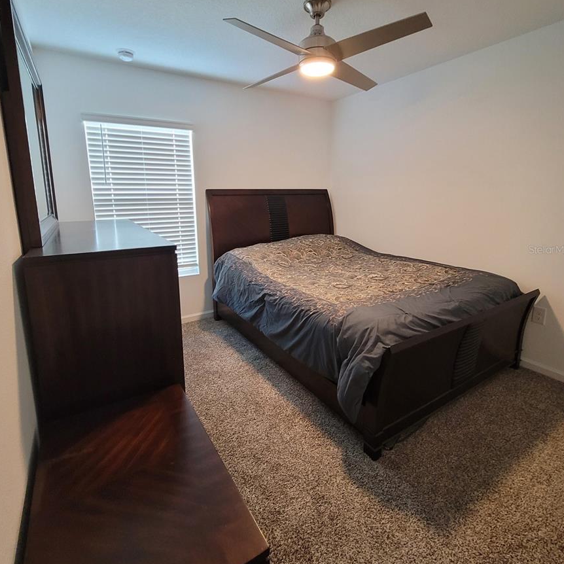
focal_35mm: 16
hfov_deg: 87.4
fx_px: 295
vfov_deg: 87.1
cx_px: 281
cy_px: 249
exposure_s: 1/30
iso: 320
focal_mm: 2.2
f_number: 2.2
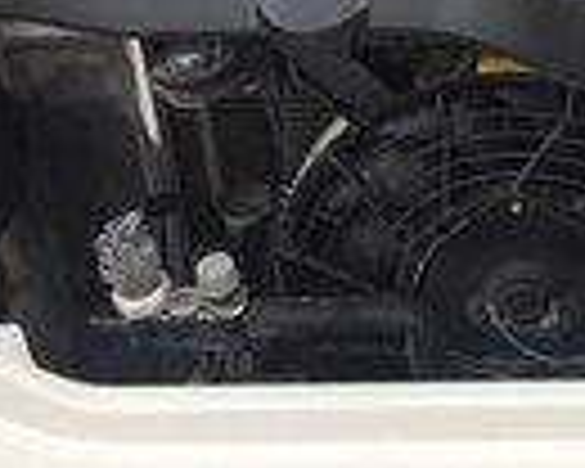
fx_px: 1870
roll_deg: +2.6
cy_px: -158
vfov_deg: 13.7
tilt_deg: -29.4
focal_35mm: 108
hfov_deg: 16.5
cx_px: 814
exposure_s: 1/395
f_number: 2.2
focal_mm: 4.15
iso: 32
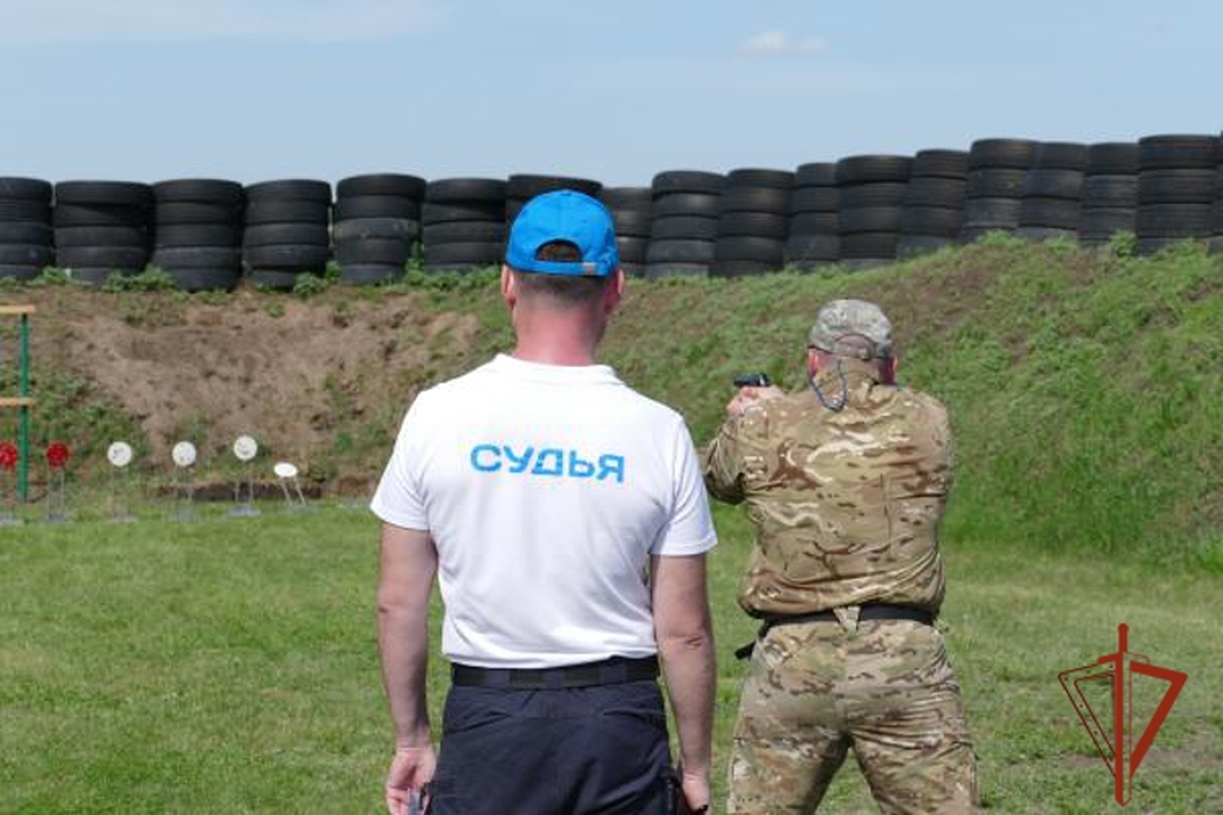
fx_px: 2752
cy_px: 408
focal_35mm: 81
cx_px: 612
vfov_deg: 16.9
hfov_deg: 25.1
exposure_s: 1/1600
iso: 125
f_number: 4
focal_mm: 29.59
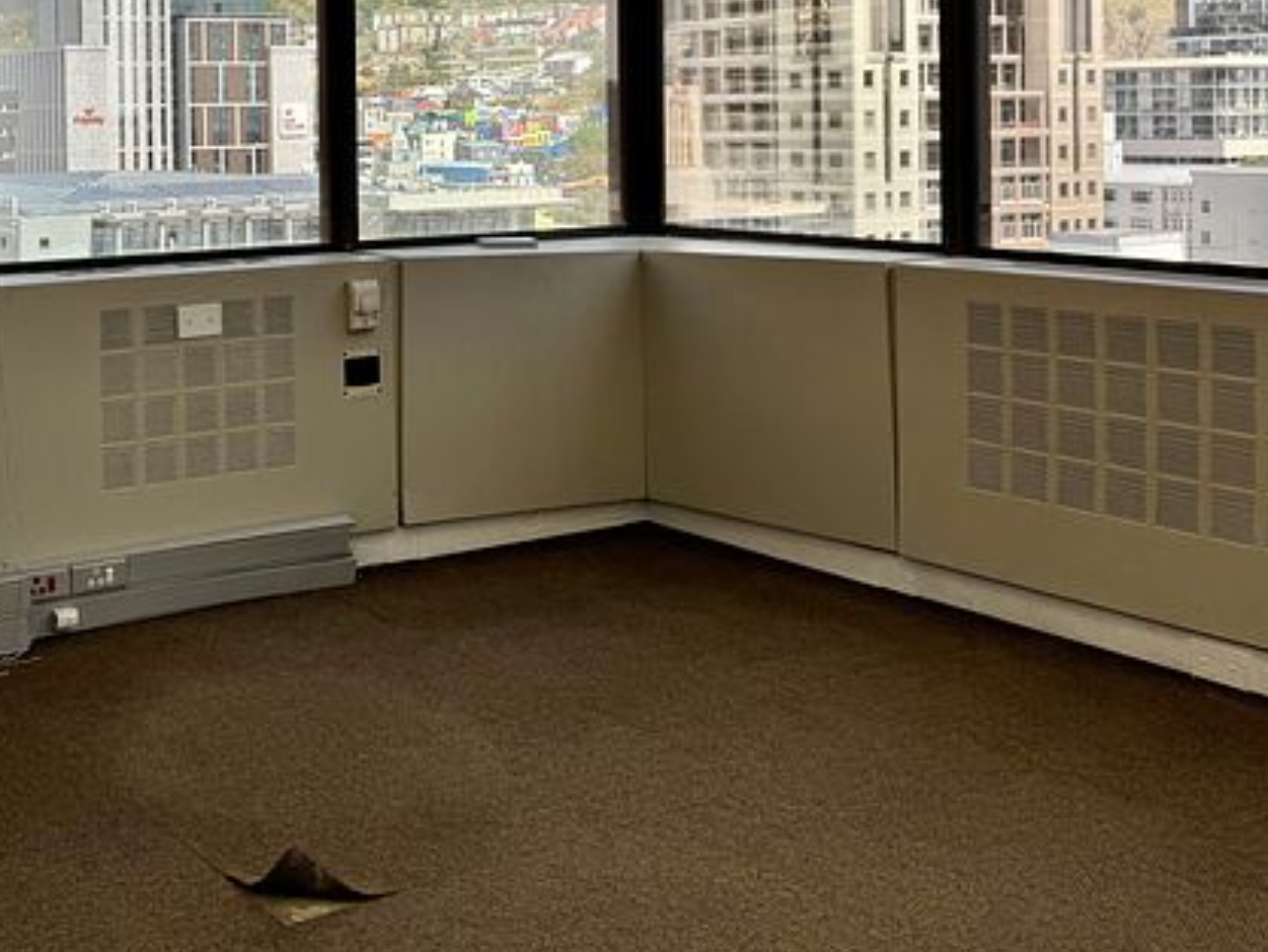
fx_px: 1685
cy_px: 128
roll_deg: +0.9
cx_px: 222
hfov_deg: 39.3
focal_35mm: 46
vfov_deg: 30.4
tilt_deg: -1.1
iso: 80
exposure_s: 1/445
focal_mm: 6.76
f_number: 1.78
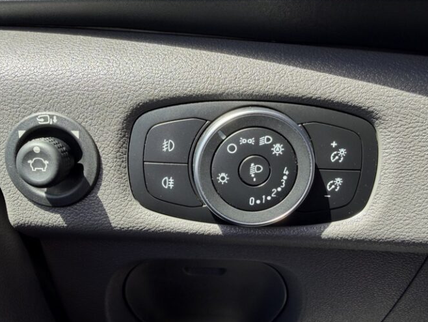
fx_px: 346
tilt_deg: -24.0
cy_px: 183
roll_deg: -0.8
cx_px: 206
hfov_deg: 63.4
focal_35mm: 28
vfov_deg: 49.6
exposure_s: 1/121
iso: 40
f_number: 2.2
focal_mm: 2.22
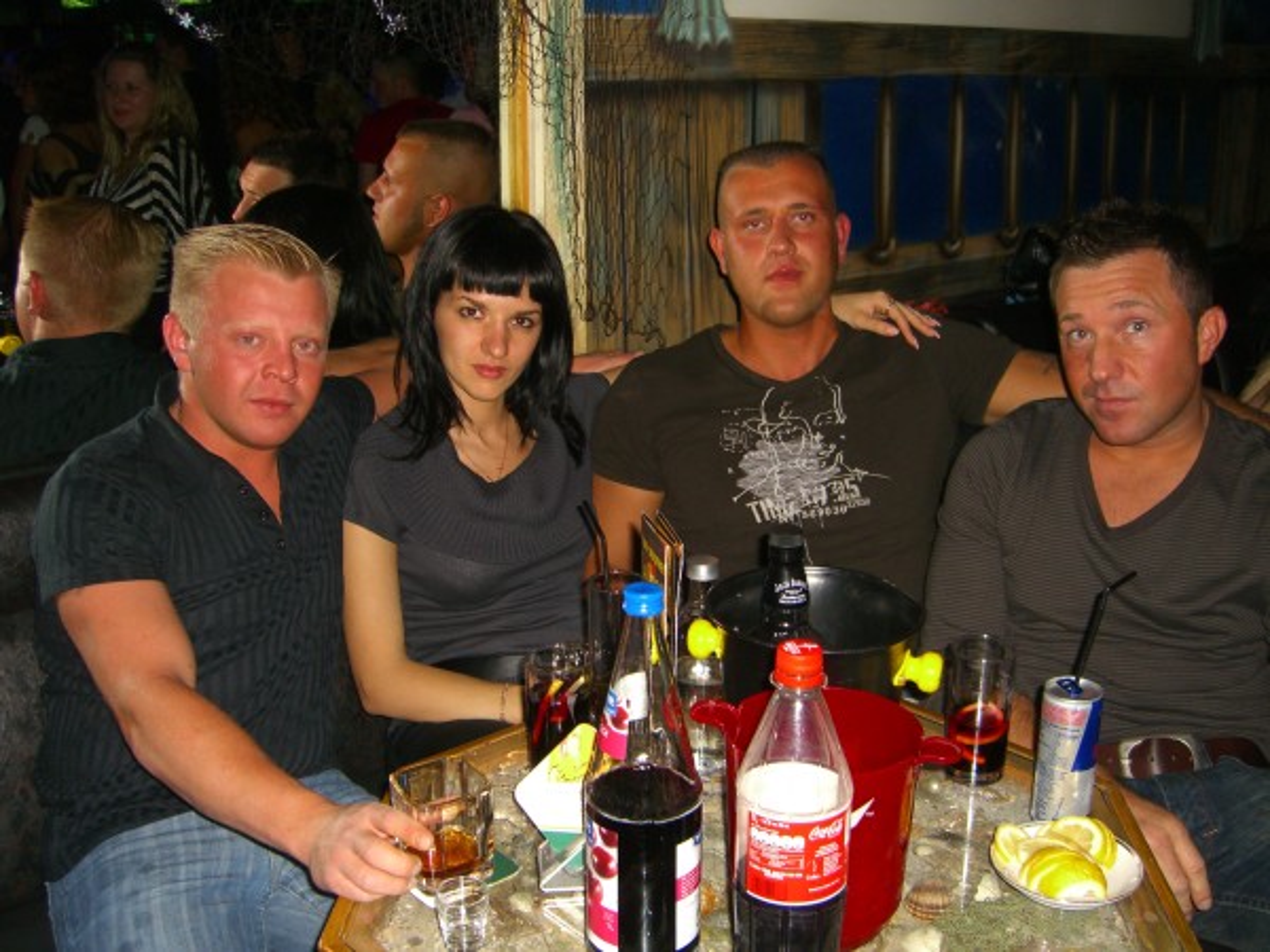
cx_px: 635
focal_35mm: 38
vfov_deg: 37.7
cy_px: 476
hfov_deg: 49.0
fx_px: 1394
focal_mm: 7.9
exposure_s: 1/60
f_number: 2.8
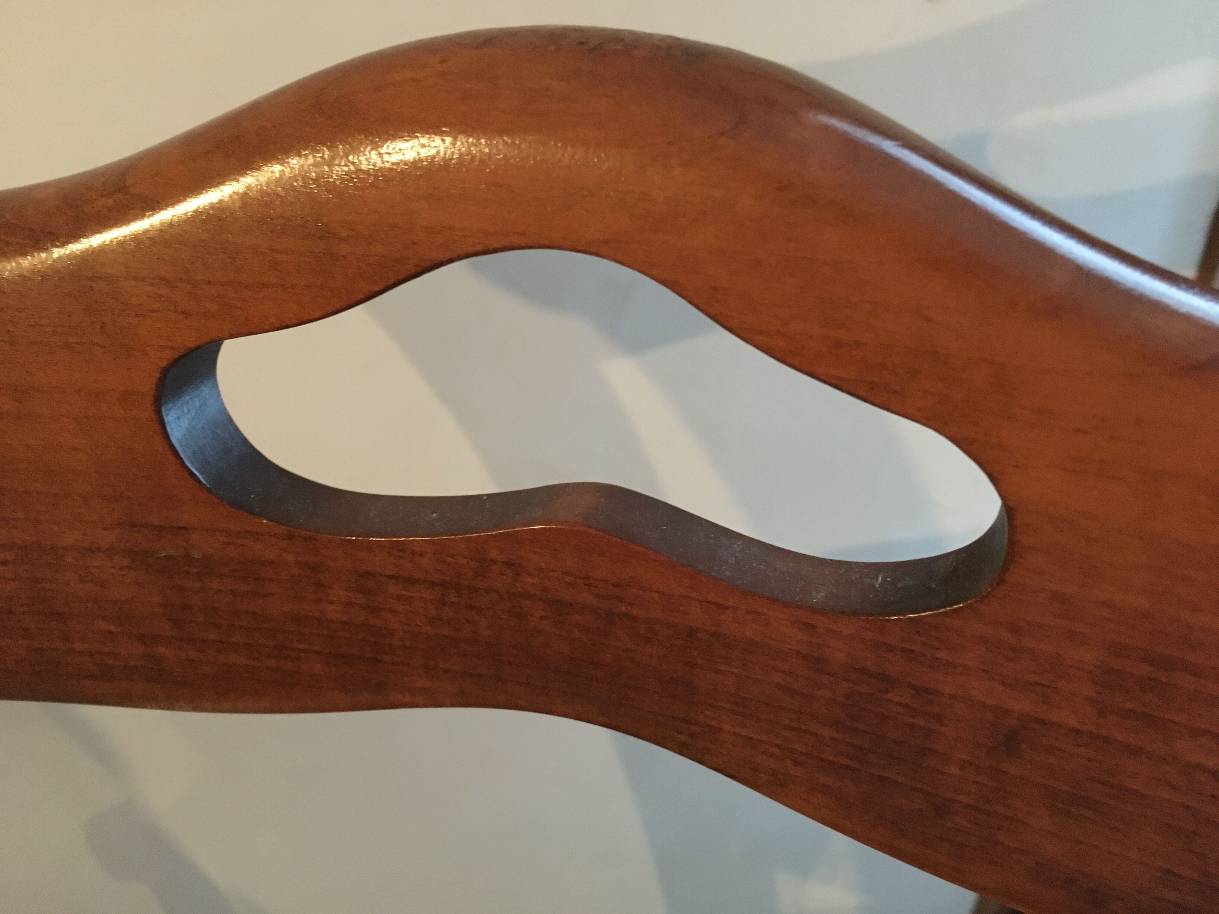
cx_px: 610
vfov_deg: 48.2
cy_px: 457
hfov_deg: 61.7
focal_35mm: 29
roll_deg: +5.1
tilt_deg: -41.5
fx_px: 1021
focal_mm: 4.15
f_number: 2.2
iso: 500
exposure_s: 1/17
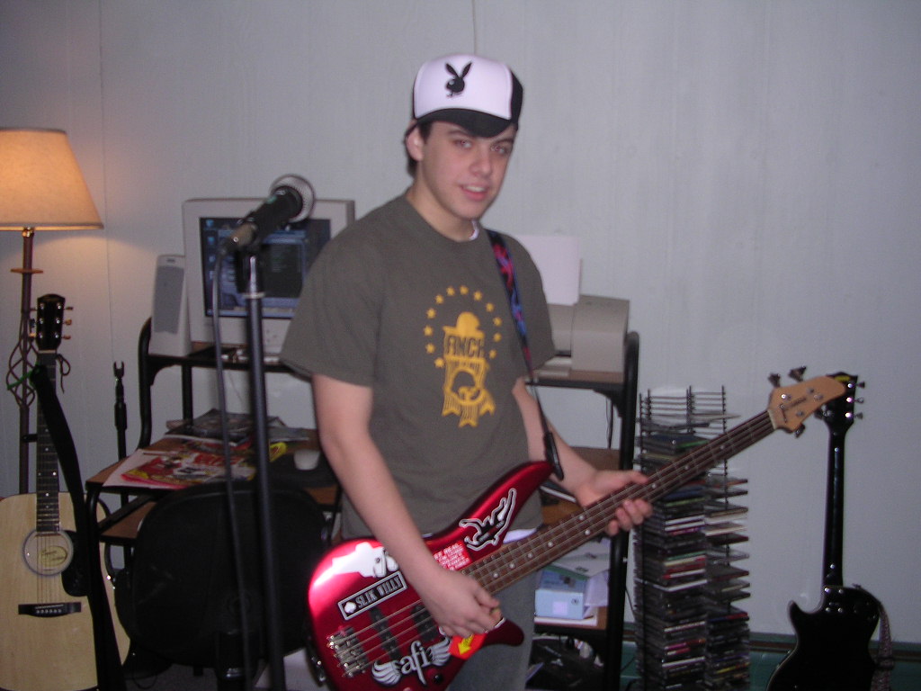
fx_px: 1011
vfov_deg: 37.7
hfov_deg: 49.0
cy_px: 346
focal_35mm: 38
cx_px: 460
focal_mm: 5.8
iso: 114
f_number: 2.8
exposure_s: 1/60.1
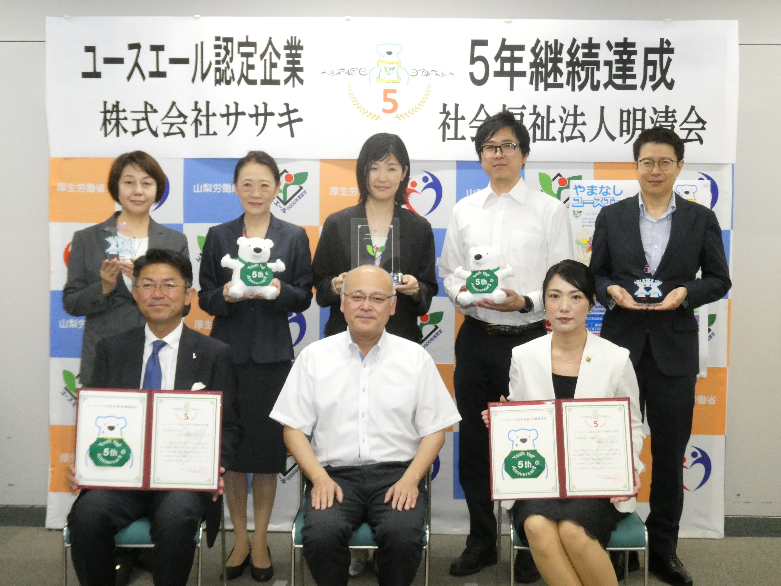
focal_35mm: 50
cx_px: 390
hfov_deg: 38.2
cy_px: 293
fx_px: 1128
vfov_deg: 29.1
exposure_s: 1/125
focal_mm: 9
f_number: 4.1
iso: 800
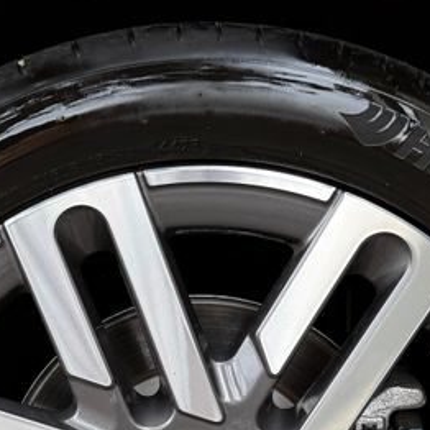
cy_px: 435
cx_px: 189
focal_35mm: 83
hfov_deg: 20.9
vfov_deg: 20.2
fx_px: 1166
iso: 64
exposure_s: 1/255
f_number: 1.78
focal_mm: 6.76
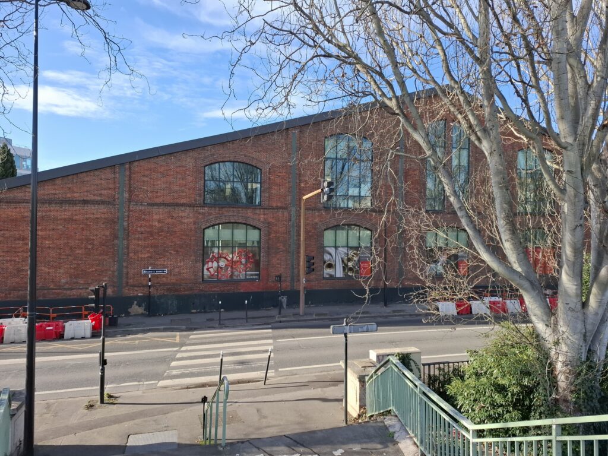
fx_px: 404
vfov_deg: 58.9
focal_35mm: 23
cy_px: 228
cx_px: 304
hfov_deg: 73.9
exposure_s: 1/980
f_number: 1.8
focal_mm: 5.54
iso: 50
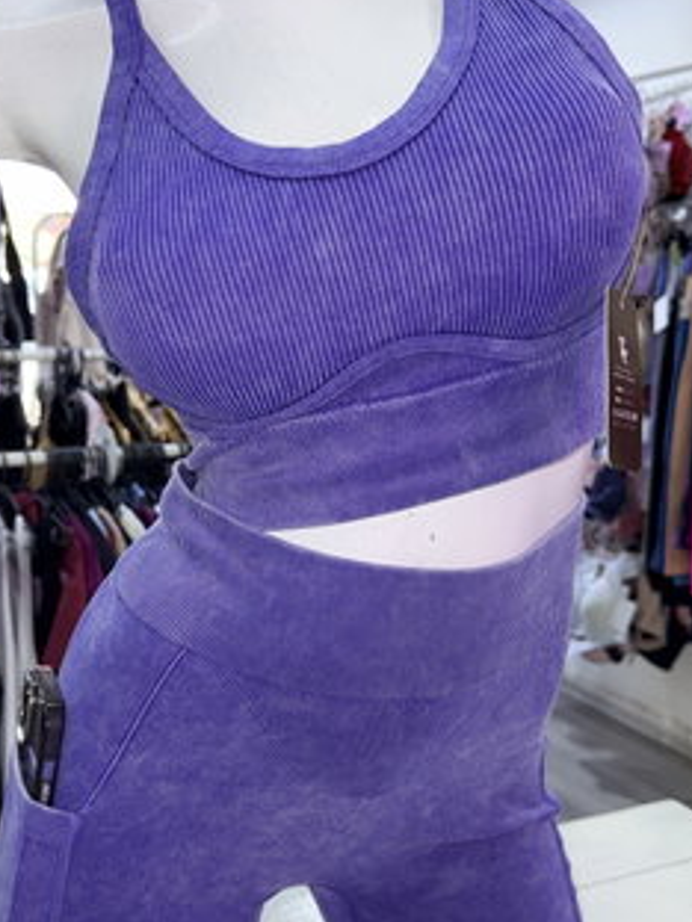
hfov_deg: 35.1
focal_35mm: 41
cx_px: 311
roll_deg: -1.0
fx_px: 1093
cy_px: 486
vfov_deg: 45.8
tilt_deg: -10.3
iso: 50
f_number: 1.78
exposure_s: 1/104
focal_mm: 6.76
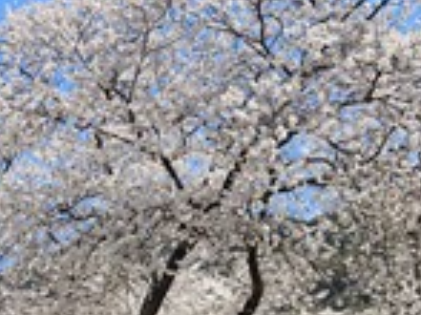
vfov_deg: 16.7
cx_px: 23
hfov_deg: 22.1
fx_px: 1045
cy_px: 331
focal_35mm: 86
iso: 32
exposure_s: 1/1550
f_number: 1.8
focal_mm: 5.4
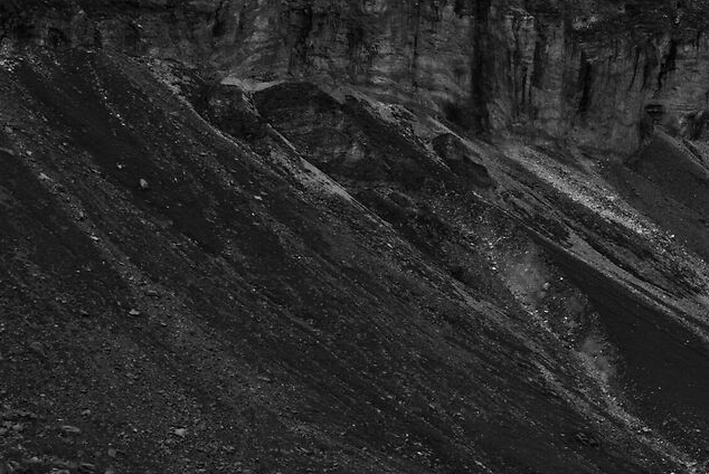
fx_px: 3134
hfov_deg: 12.1
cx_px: 1154
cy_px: -164
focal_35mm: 159
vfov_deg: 8.5
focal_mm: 42
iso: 100
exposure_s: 1/200
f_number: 9
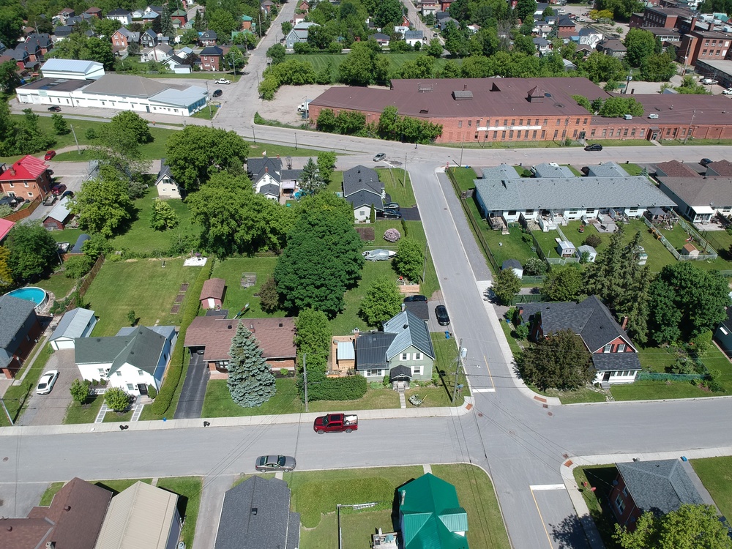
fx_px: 529
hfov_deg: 69.4
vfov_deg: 54.9
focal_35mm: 25
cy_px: 274
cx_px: 366
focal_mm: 4.49
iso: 101
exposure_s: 1/1250
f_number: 2.6
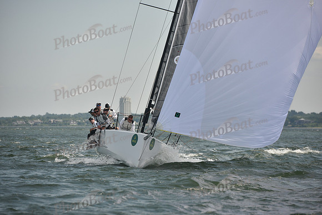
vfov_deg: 6.9
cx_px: 161
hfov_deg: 10.3
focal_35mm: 200
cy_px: 108
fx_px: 1789
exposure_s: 1/1250
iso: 320
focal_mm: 200
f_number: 6.3
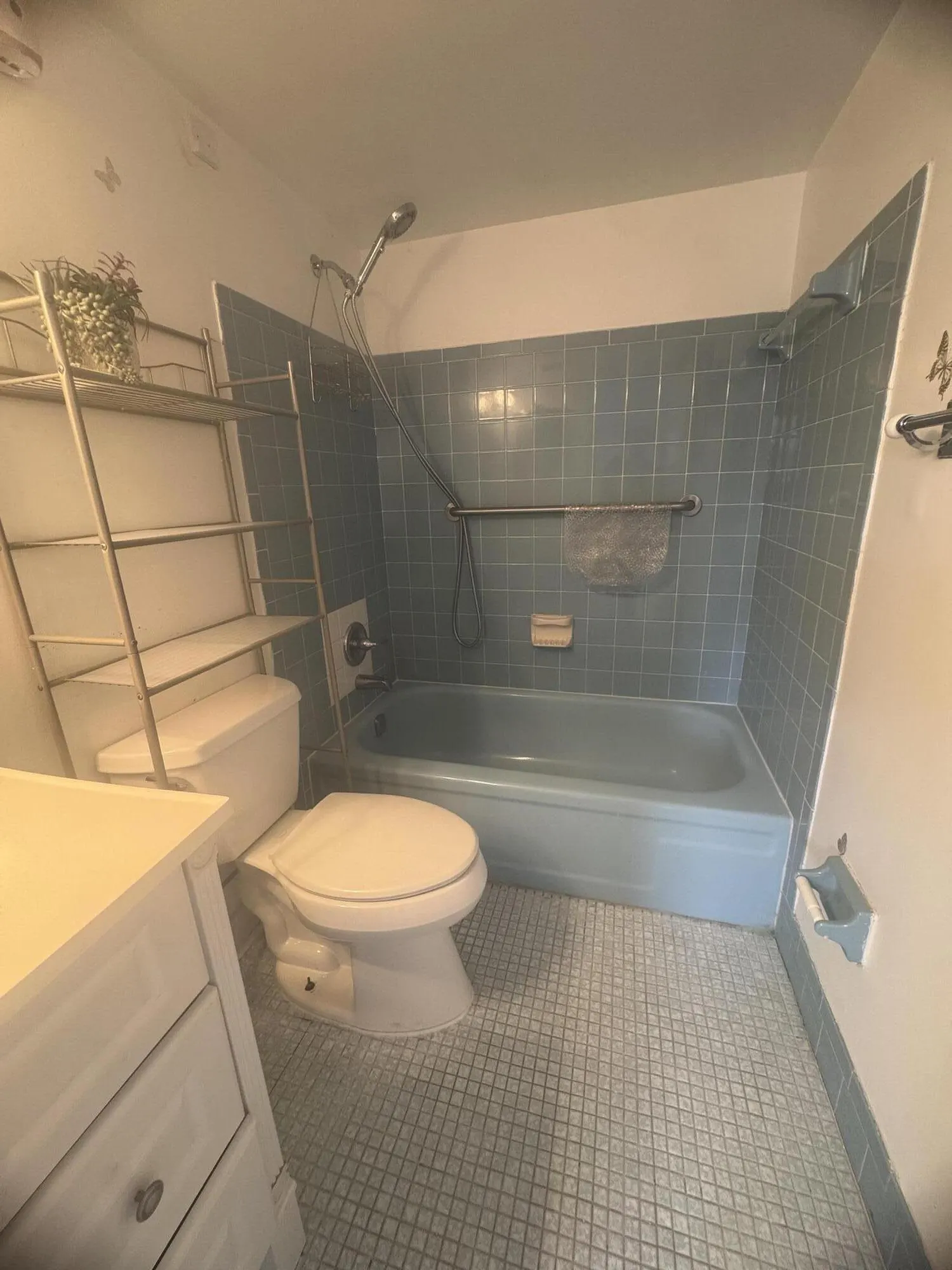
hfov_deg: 85.7
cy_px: 635
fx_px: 513
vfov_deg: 102.1
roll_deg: +2.6
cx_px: 476
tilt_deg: -17.0
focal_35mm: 14
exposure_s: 1/60
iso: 160
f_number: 2.2
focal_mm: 2.22
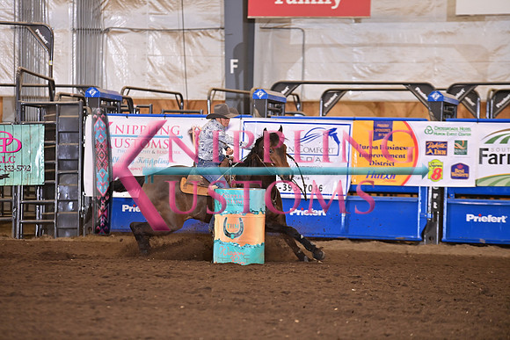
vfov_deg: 6.9
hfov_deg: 10.3
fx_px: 2834
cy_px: 170
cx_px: 255
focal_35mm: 200
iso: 1000
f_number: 3.2
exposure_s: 1/250
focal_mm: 200
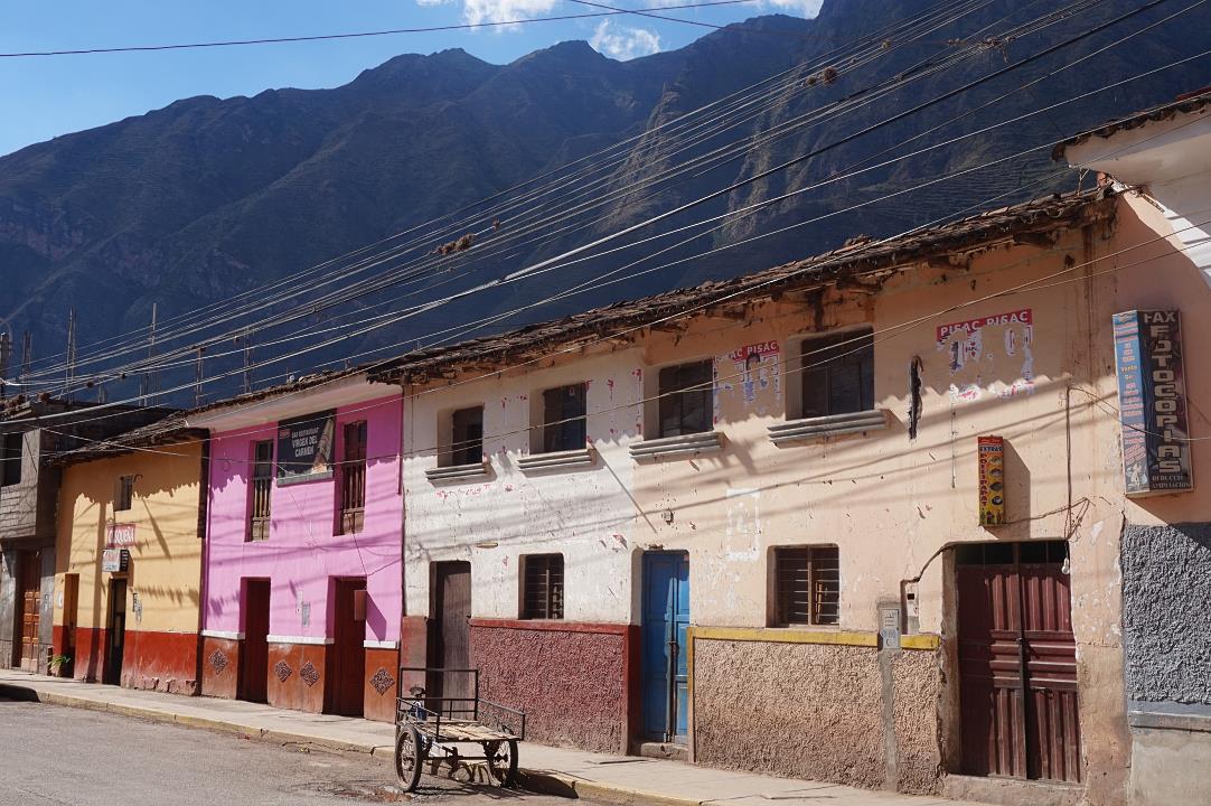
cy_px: 403
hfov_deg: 43.6
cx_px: 606
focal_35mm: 45
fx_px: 1513
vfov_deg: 29.8
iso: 100
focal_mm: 30
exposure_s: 1/125
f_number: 13
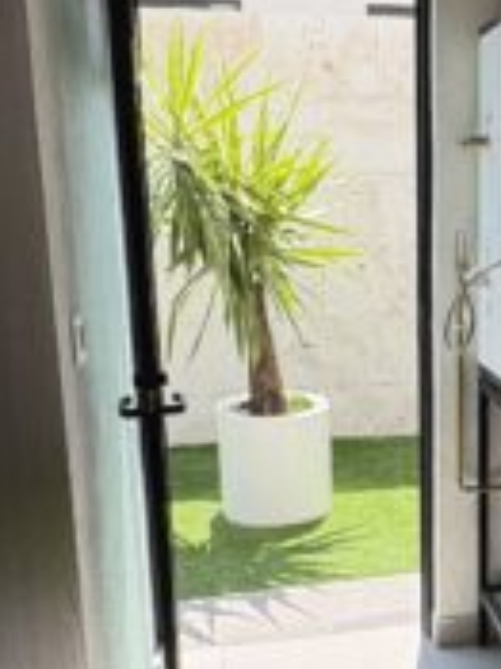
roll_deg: -1.0
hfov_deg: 28.9
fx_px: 927
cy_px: 371
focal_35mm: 48
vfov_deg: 39.6
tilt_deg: -11.5
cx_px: 459
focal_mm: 2.22
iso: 64
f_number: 2.2
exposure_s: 1/756
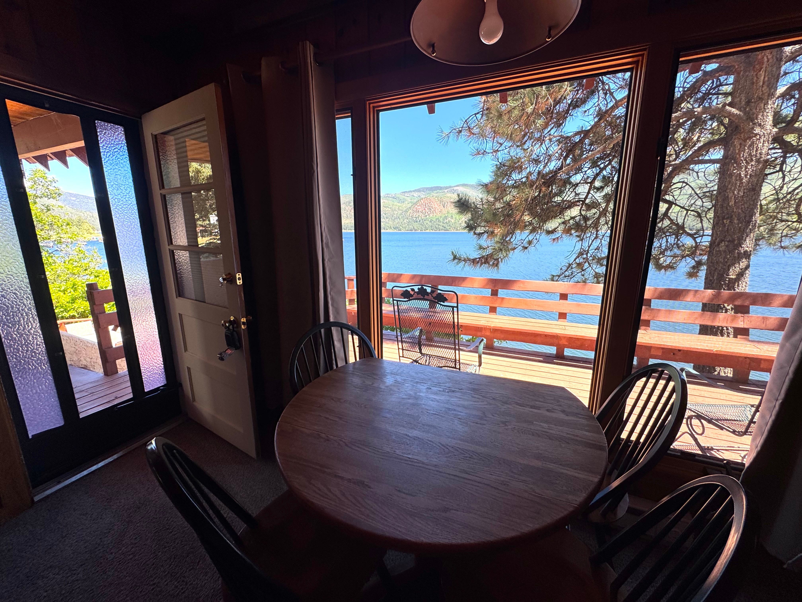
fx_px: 324
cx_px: 401
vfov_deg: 85.7
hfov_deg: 102.1
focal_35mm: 14
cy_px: 301
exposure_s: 1/233
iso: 40
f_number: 2.2
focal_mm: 2.22
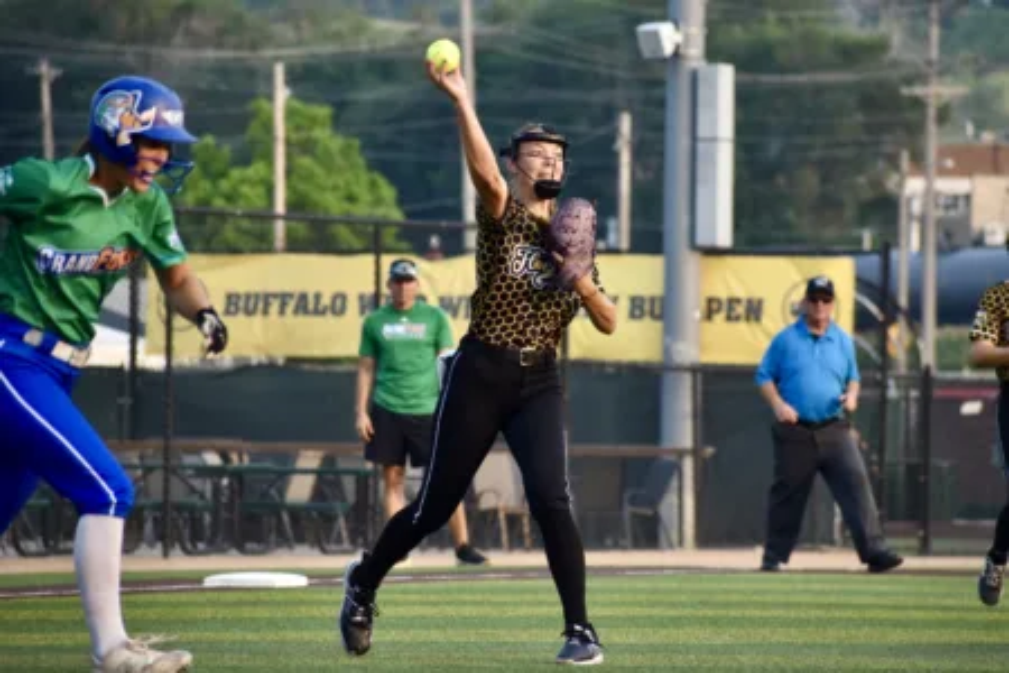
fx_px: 7357
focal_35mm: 262
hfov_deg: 7.8
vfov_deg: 5.2
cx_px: 504
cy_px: 336
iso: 720
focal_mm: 175
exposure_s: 1/1000
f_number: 5
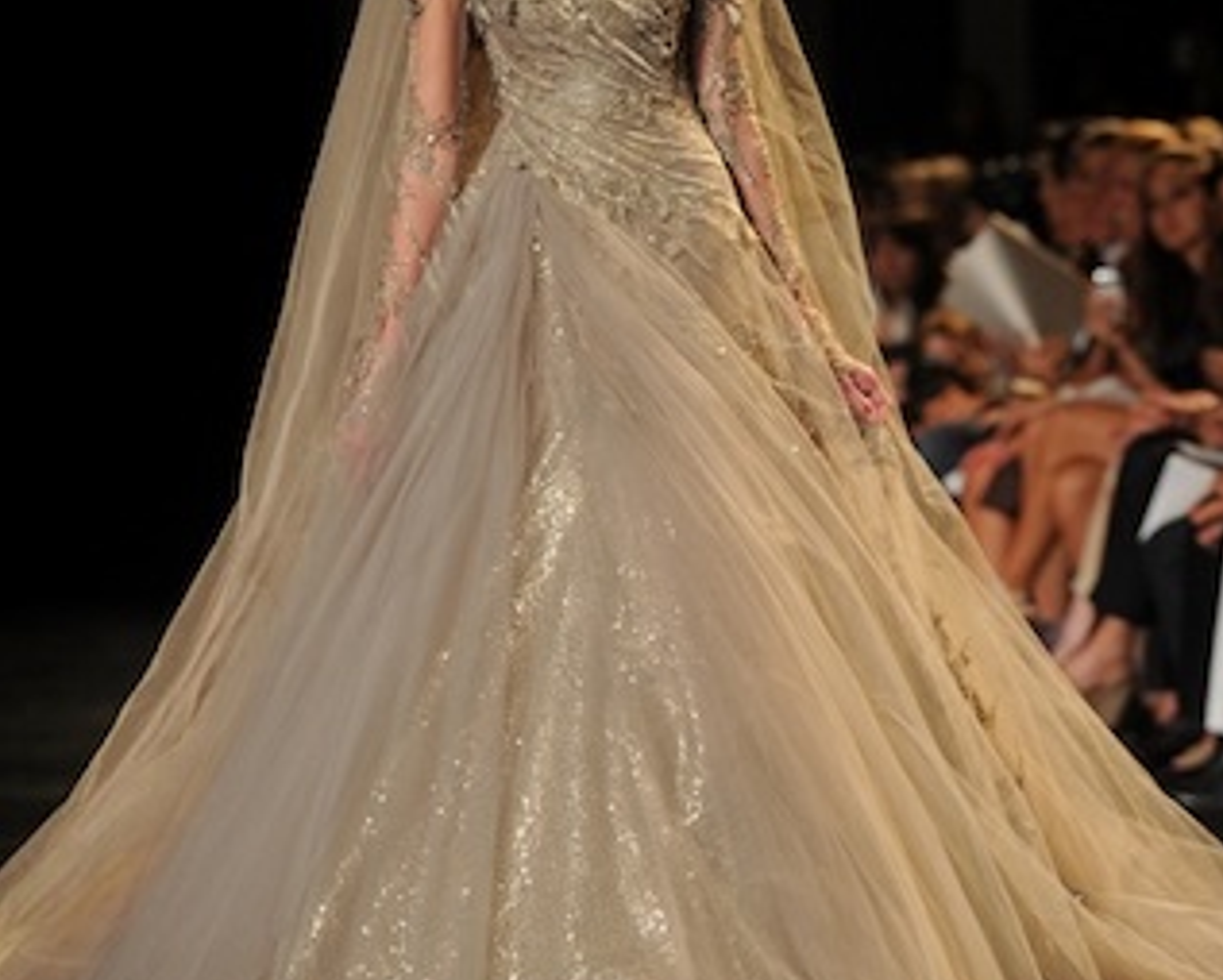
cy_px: 421
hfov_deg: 6.8
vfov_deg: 5.5
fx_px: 10286
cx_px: 613
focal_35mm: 284
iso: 1600
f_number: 5
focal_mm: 200
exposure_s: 1/250
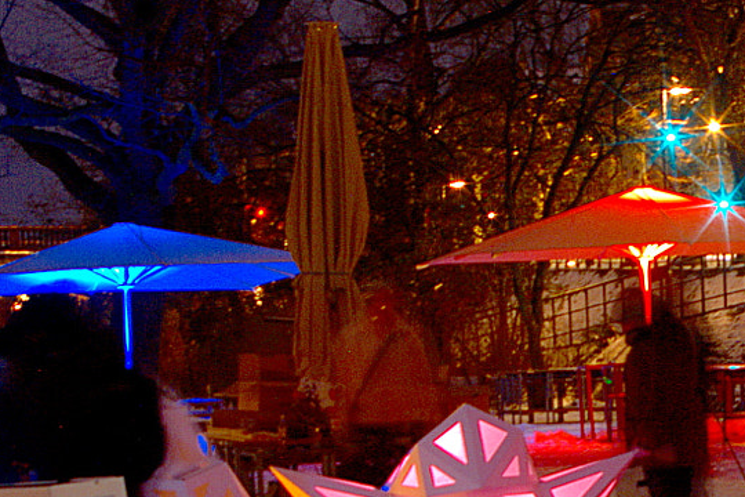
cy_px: 395
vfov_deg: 8.6
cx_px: 687
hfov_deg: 12.7
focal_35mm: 160
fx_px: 3311
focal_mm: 36
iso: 100
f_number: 8
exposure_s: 5
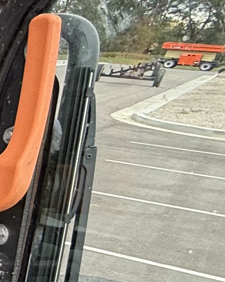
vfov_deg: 23.8
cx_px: -458
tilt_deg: -23.0
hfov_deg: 11.3
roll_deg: -1.1
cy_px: 272
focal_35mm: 77
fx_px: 641
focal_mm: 2.22
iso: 100
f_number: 2.2
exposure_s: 1/99
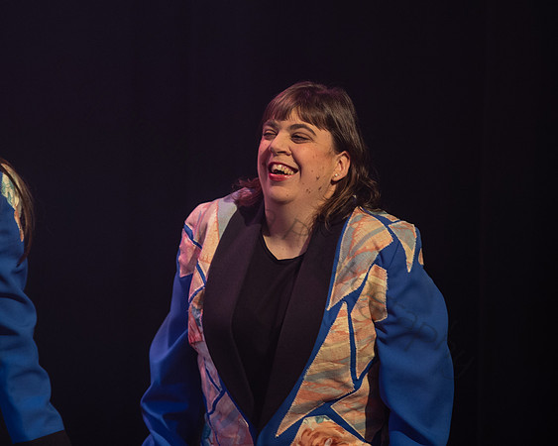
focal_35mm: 243
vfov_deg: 6.4
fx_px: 4011
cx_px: 274
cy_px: 171
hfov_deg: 8.0
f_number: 2.8
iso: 1000
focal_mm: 175
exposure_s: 1/250
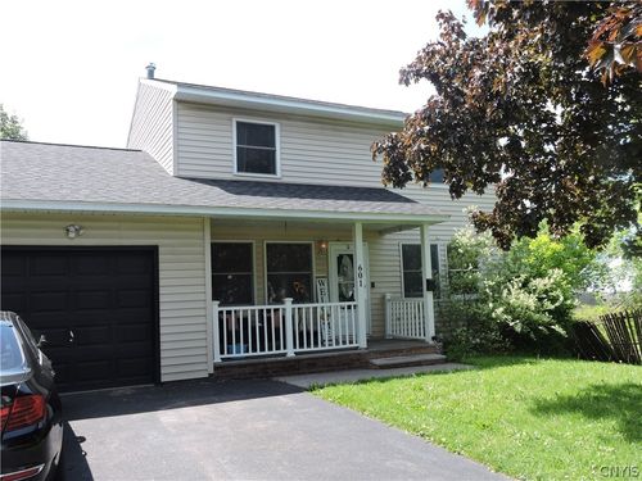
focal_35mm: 30
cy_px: 240
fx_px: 556
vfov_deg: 46.8
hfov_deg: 60.0
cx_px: 321
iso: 100
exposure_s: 1/250
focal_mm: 5.4
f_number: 3.5
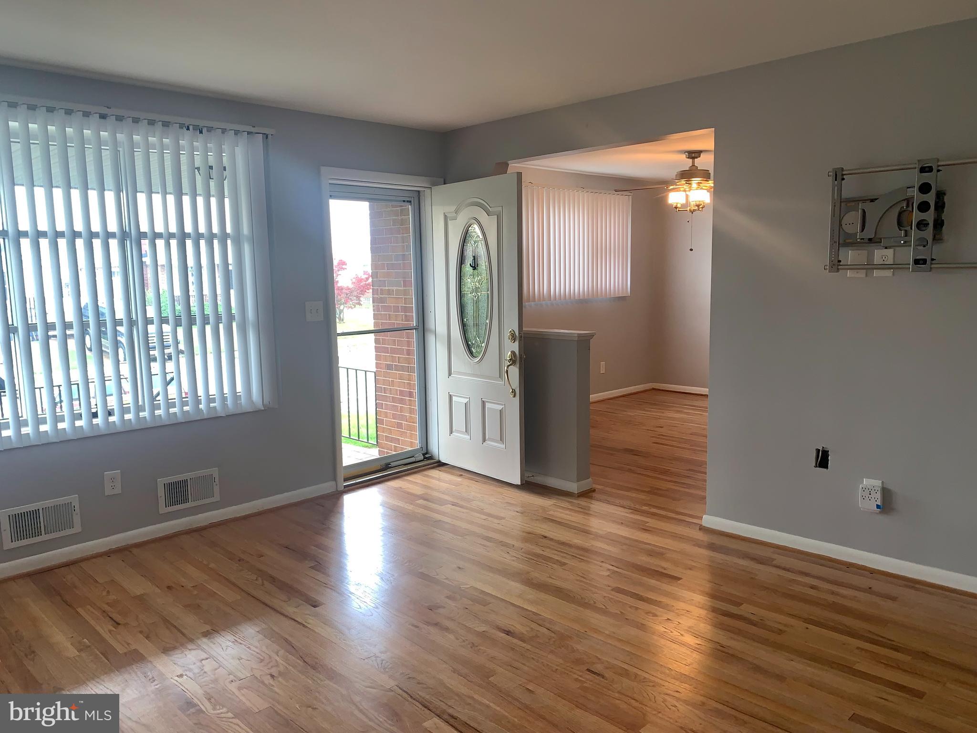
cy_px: 366
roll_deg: +1.5
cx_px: 488
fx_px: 734
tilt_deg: -8.9
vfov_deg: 53.1
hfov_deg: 67.3
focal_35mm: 26
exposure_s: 1/22
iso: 25
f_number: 1.8
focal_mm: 4.25
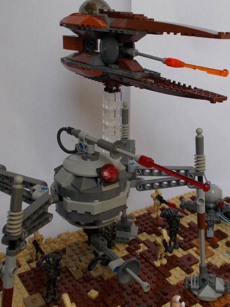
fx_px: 417
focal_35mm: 47
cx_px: 138
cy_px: 149
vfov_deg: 40.4
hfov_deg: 30.8
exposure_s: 1/100
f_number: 3.6
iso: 80
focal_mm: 6
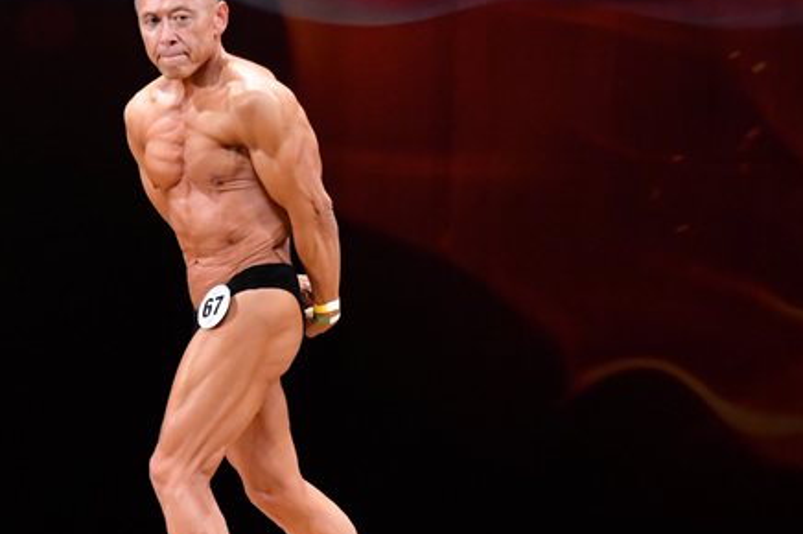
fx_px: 9517
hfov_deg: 4.8
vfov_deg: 3.2
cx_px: 227
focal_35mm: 427
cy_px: 344
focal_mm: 160
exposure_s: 1/400
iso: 4000
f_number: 5.6
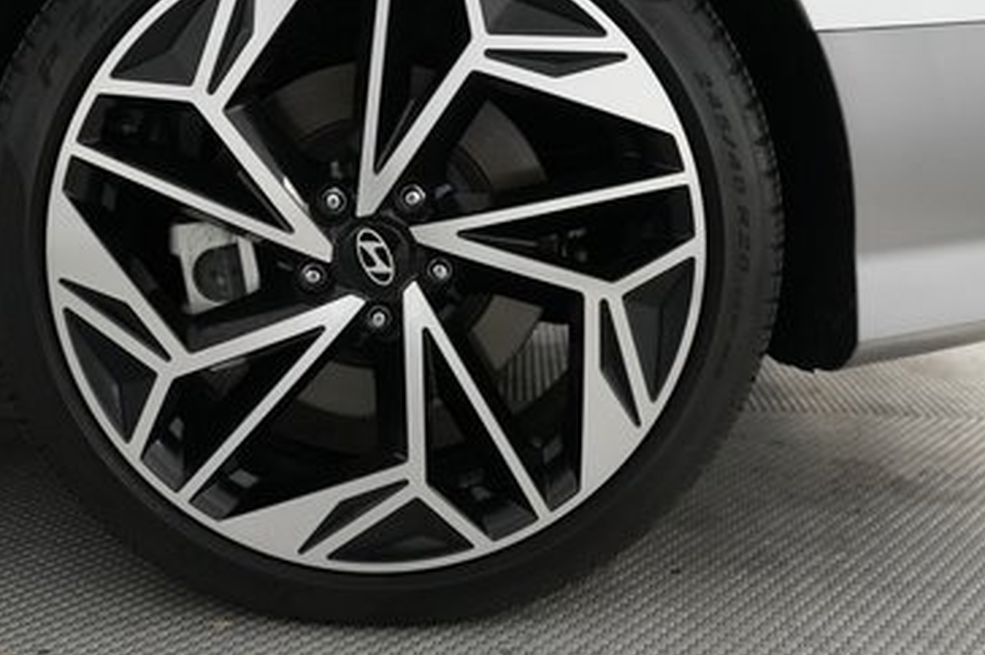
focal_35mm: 44
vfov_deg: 30.3
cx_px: 382
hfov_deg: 44.2
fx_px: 1203
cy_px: 241
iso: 2500
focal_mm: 25
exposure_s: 1/160
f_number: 2.8
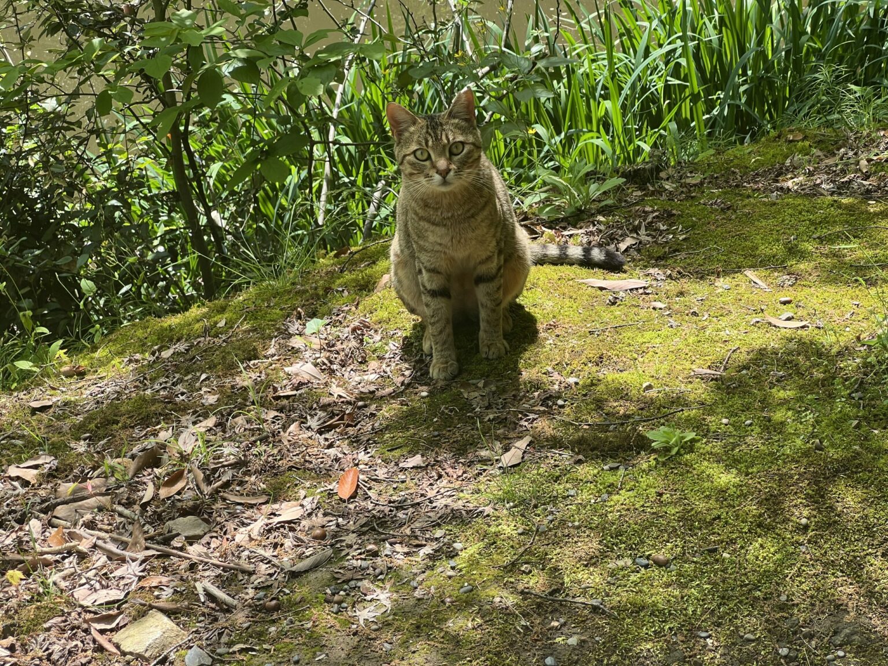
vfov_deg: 19.1
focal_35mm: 77
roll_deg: +8.1
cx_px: 444
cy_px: 333
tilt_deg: -25.0
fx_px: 1975
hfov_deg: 25.3
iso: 32
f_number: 2.8
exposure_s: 1/160
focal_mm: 9
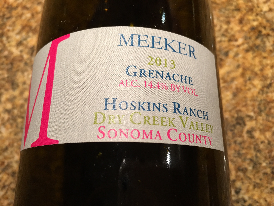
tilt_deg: -71.8
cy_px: 103
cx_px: 137
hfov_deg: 61.7
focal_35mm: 29
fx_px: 230
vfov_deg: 48.2
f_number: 2.2
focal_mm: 4.15
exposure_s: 1/15
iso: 64
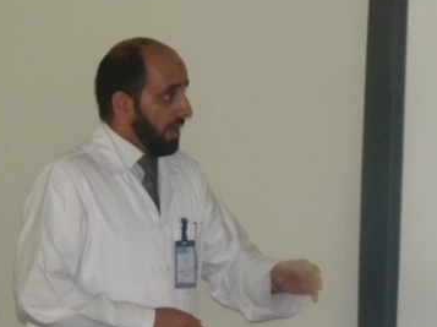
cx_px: 220
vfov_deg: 5.5
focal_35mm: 270
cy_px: 359
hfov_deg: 7.3
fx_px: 3405
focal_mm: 16.7
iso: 250
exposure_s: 1/40
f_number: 3.4
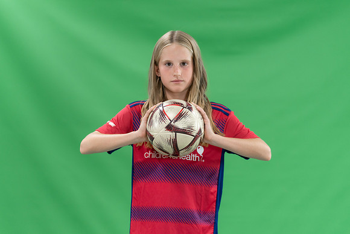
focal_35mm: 157
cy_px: 117
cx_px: 175
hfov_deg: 13.1
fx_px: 1527
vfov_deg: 8.7
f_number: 2.8
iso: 1000
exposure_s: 1/250
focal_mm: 151
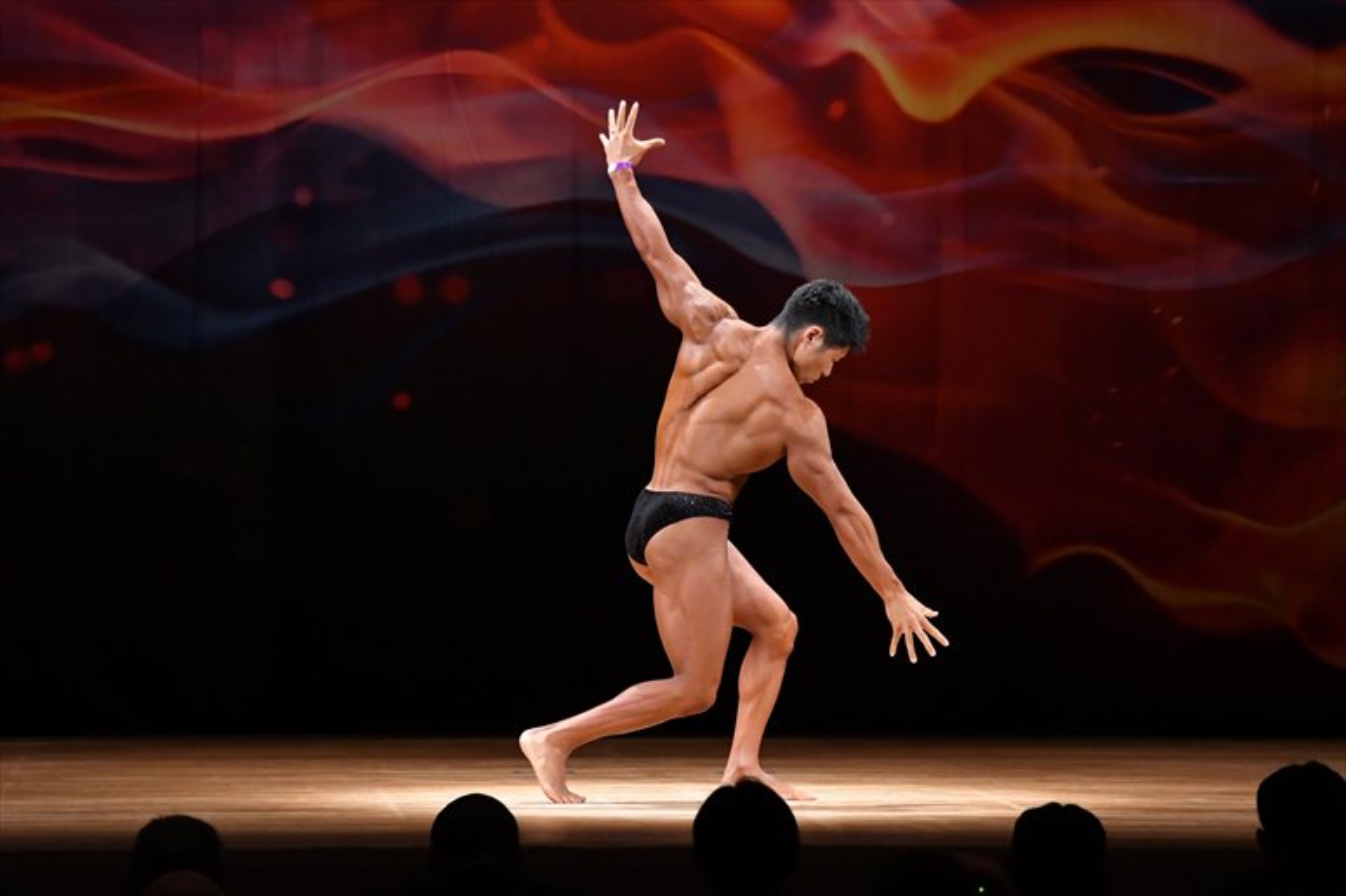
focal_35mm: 202
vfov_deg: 6.8
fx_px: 7549
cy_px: 448
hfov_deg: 10.2
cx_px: 673
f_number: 5.6
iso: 4000
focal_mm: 135
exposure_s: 1/400
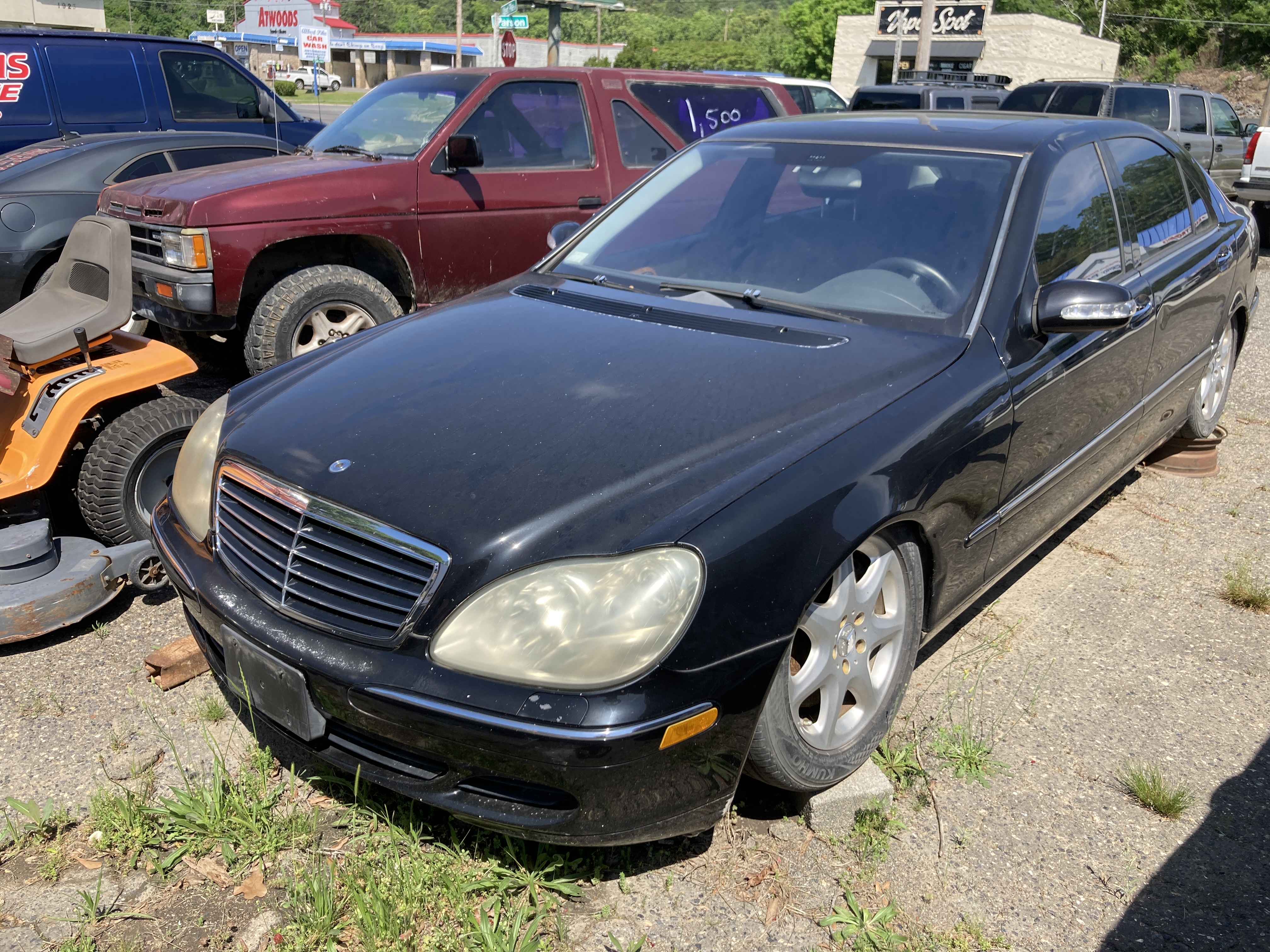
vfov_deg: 49.7
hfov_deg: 63.4
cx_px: 635
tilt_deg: -18.6
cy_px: 476
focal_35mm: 28
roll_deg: -3.3
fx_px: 1027
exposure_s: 1/1021
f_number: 1.8
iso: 20
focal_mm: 3.99
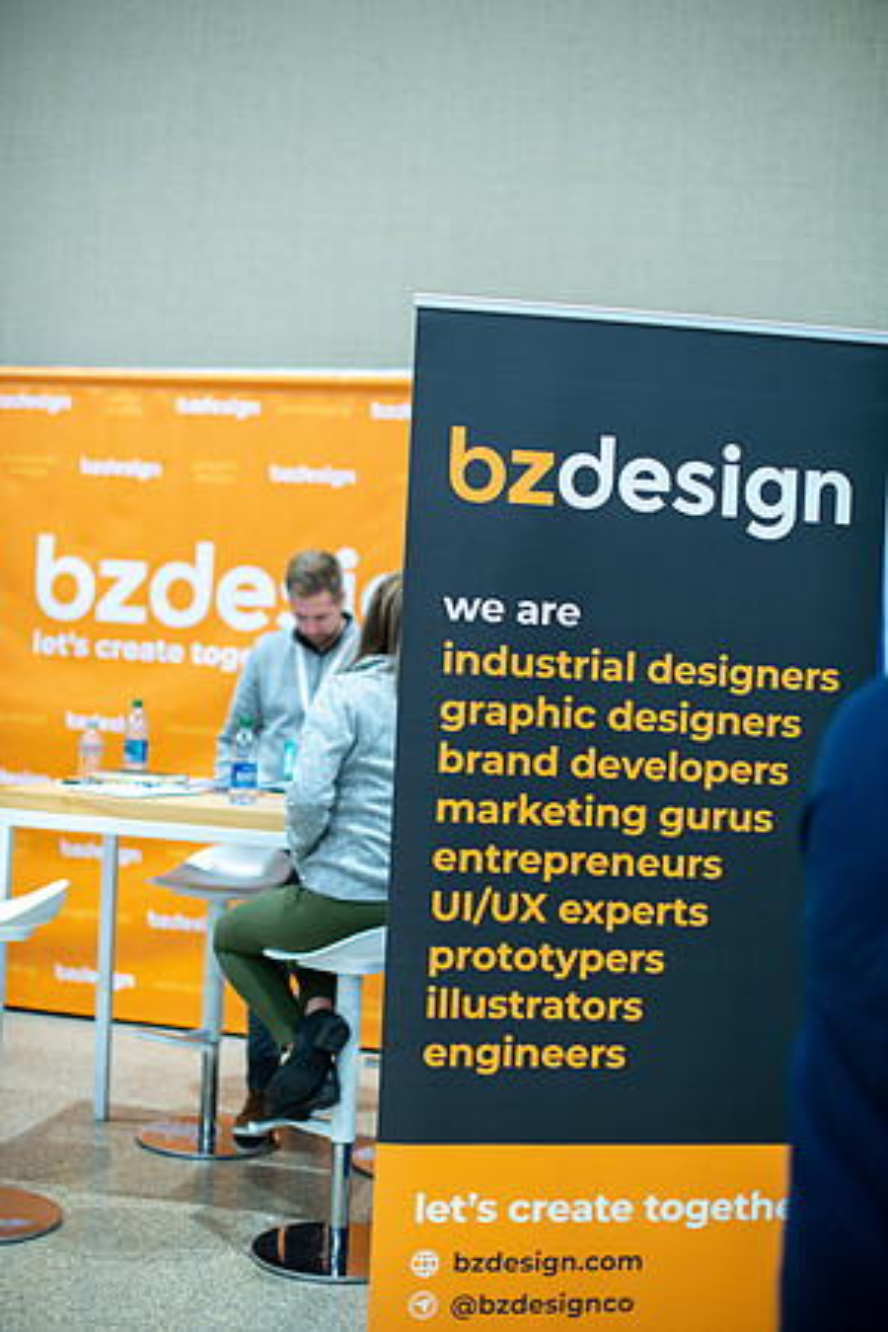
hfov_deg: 27.0
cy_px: 666
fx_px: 1850
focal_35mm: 50
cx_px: 444
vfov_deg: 39.6
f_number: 2
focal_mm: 50
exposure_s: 1/200
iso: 800
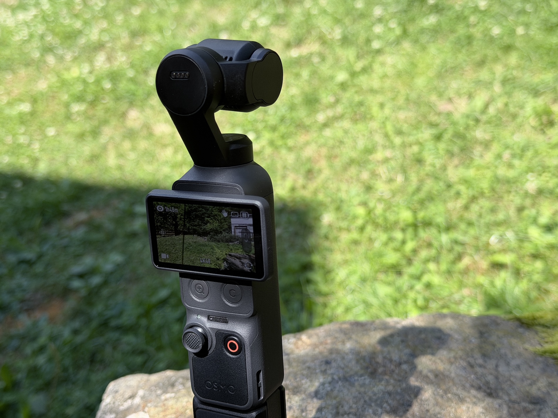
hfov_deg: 39.7
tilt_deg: -26.2
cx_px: 279
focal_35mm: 48
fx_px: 774
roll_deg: +5.6
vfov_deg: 30.3
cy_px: 209
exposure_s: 1/1575
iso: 64
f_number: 1.78
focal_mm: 6.76
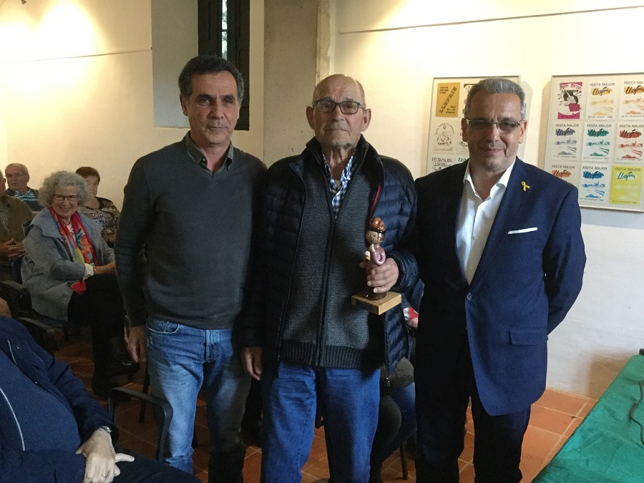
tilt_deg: -12.9
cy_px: 242
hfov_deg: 58.4
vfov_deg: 45.4
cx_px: 322
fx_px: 577
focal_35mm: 31
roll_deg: -3.4
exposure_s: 1/25
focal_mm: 3.3
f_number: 2.4
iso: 200
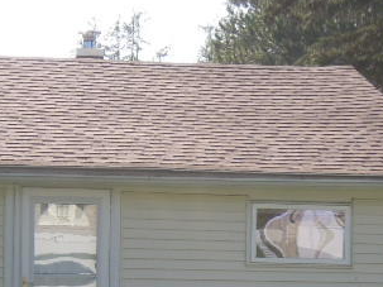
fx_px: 1681
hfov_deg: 13.0
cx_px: 174
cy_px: 307
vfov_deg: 9.7
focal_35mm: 152
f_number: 3.5
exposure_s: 1/800
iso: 160
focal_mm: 8.1
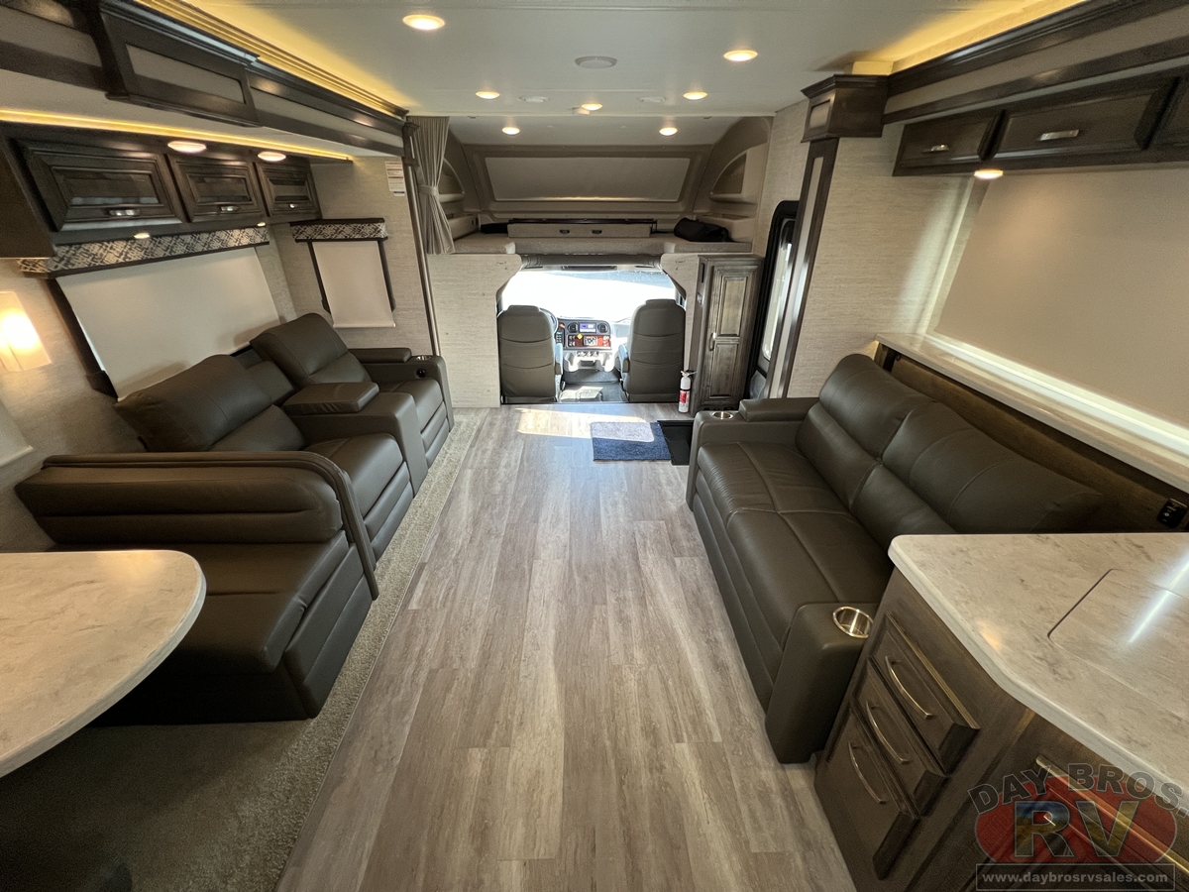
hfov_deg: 106.2
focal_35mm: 13
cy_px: 446
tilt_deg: -30.0
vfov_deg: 89.9
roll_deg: -1.8
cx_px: 594
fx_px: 447
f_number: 1.8
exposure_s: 1/99
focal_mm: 1.57
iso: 250
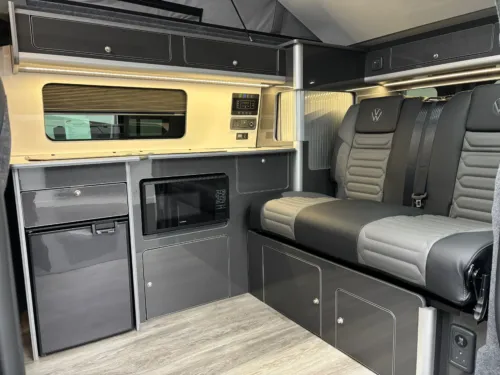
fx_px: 376
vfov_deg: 53.1
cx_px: 250
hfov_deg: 67.3
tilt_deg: -8.4
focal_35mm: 26
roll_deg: +0.4
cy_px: 188
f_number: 1.6
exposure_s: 1/50
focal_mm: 5.96
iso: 250
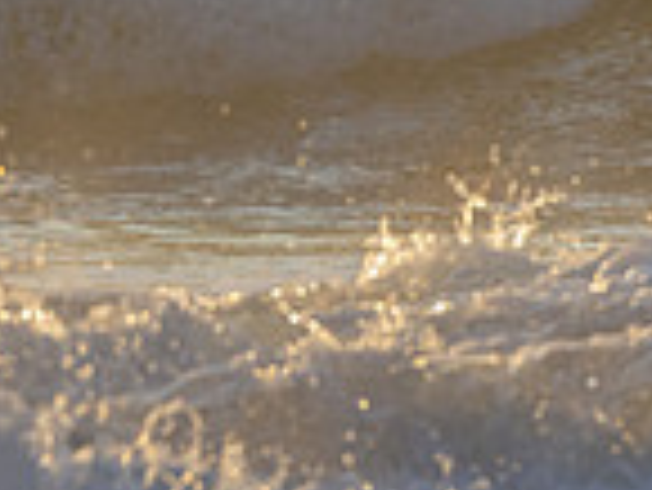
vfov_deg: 0.7
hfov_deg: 0.9
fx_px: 43055
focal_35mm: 2284
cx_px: 459
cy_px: -187
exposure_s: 1/1250
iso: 320
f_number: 5.6
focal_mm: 380
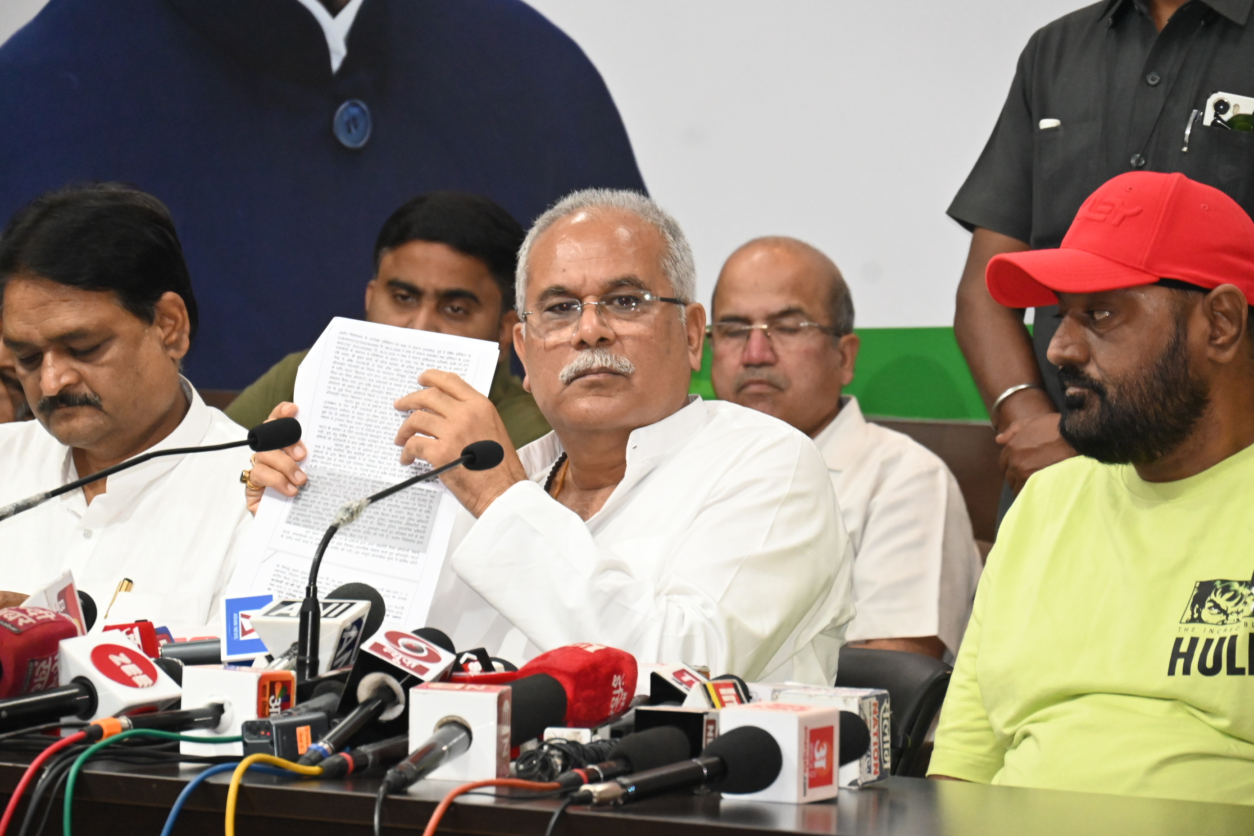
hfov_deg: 9.8
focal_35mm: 210
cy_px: 418
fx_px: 7314
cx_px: 627
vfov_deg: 6.5
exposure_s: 1/200
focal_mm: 140
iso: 3600
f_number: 6.3
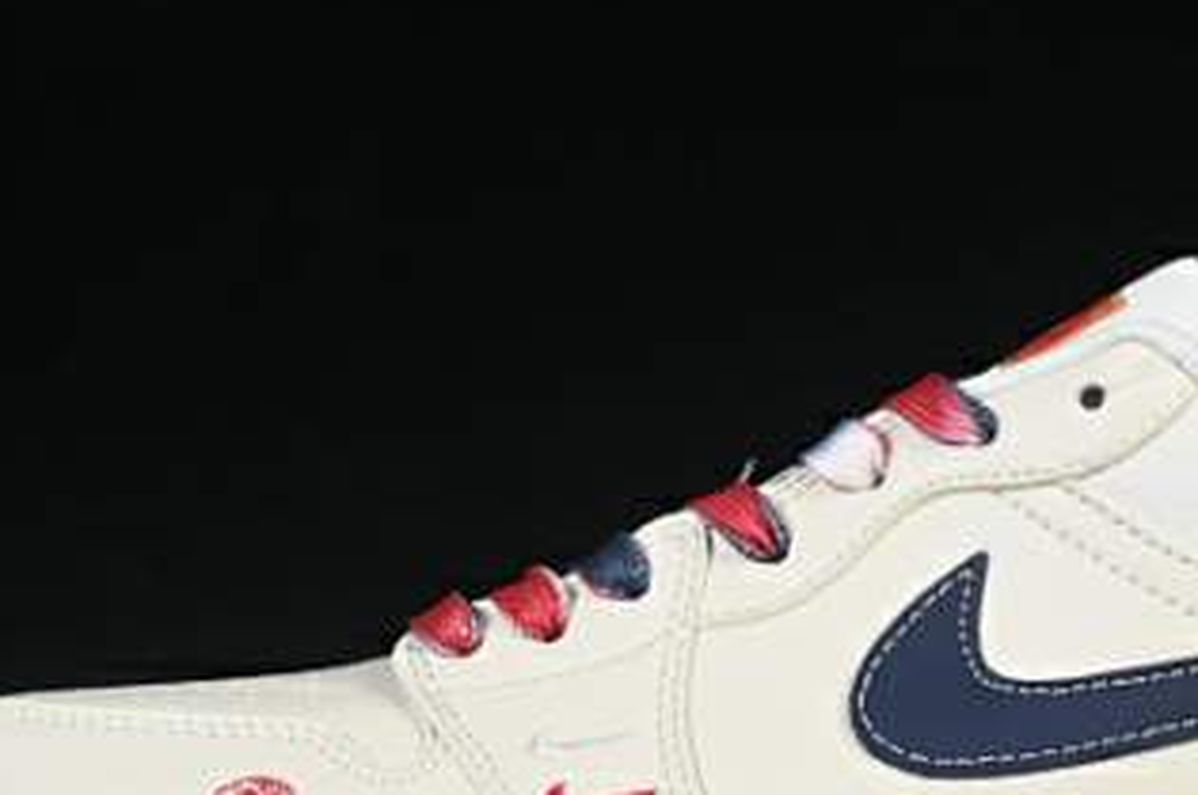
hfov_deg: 11.8
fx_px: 5781
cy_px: 506
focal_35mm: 174
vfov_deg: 7.9
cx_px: 825
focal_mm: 50
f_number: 8
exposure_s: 1/80
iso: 160
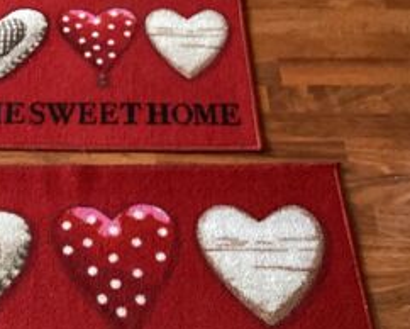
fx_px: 729
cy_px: 237
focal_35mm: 60
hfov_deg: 30.8
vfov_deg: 25.2
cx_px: 97
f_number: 2.4
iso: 640
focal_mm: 3.3
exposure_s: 1/24
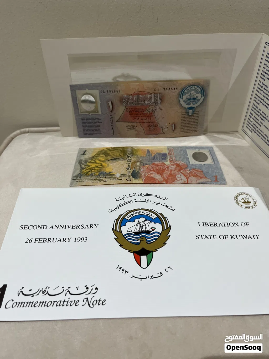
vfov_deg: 67.3
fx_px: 269
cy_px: 180
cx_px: 134
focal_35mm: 26
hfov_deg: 53.1
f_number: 1.6
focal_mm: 5.1
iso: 100
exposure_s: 1/121
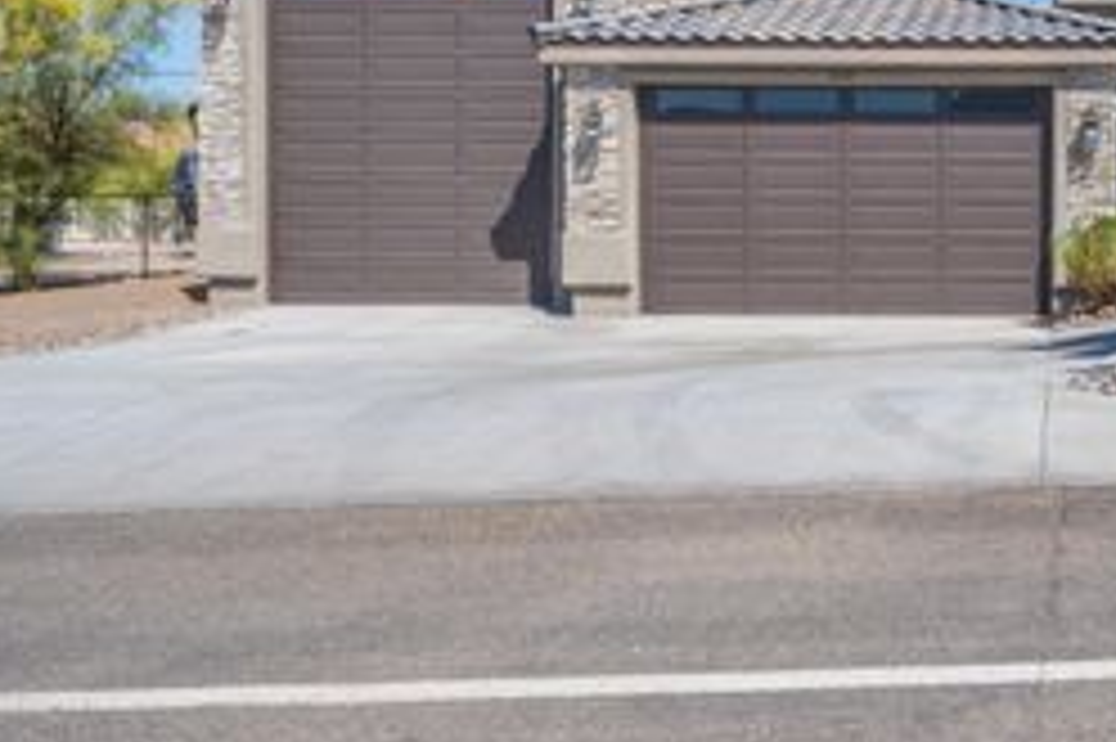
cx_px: 1076
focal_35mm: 49
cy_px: 178
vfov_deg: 27.1
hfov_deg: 36.8
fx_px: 1518
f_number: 6.3
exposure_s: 1/500
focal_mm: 24
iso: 100
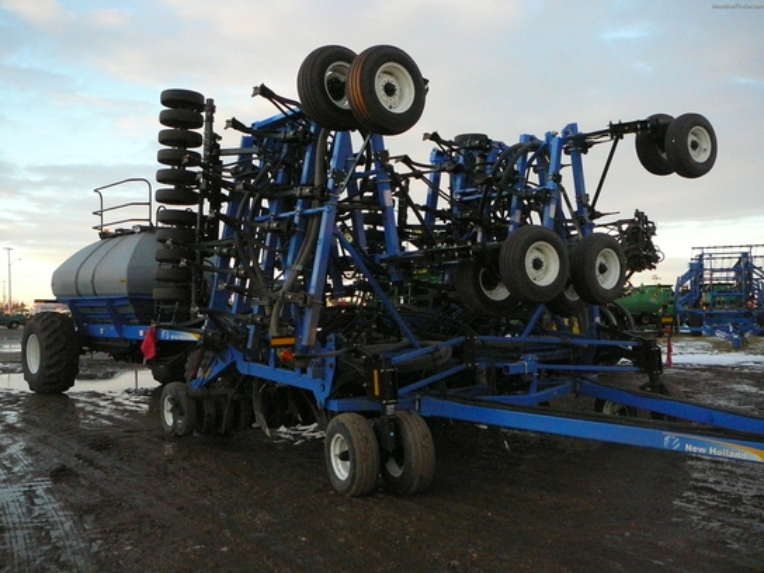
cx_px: 382
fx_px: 772
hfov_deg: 52.6
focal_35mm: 35
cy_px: 286
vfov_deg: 40.7
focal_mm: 5.2
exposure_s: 1/500
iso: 400
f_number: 2.8
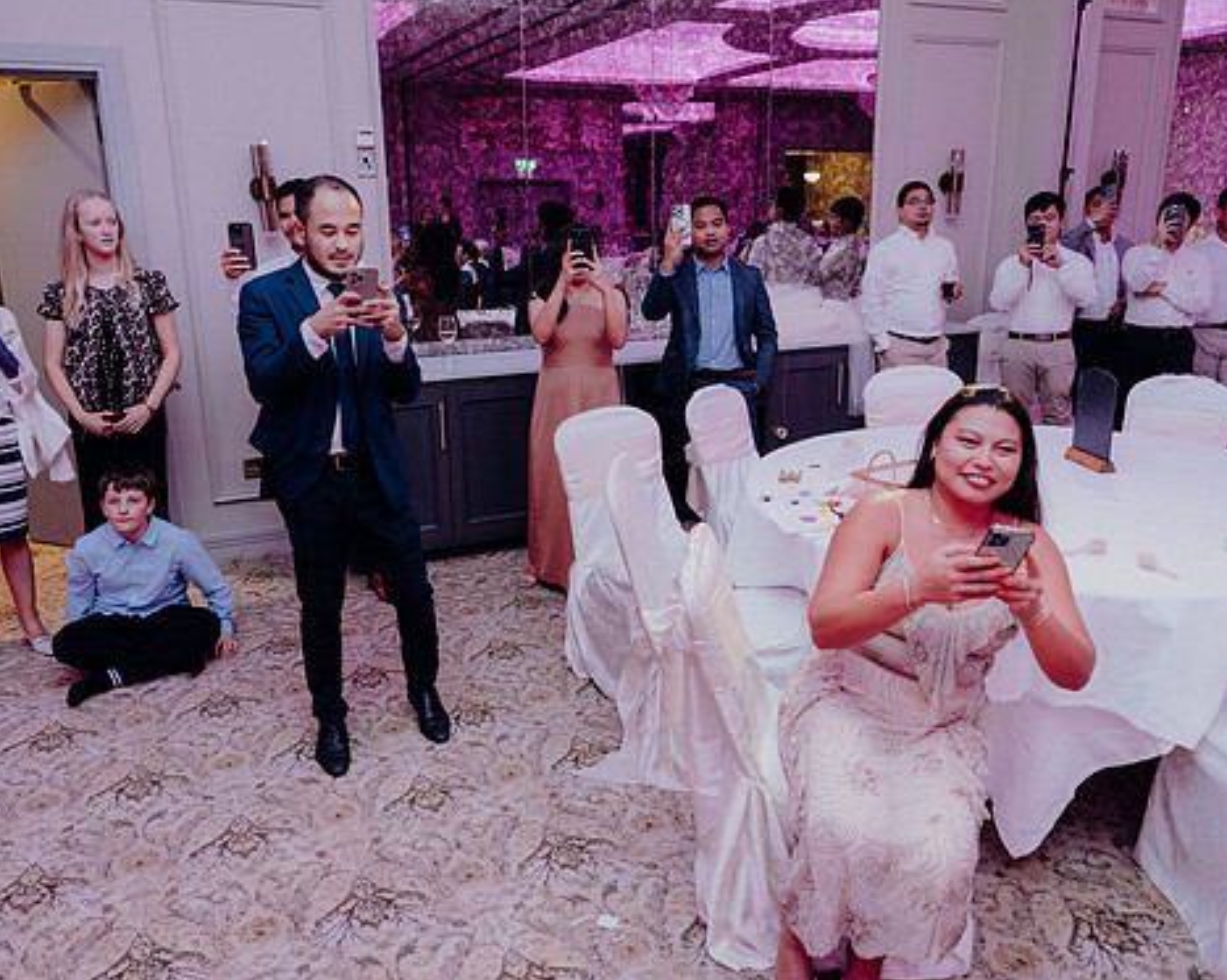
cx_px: 594
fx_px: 1016
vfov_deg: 51.5
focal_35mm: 28
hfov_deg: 62.2
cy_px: 485
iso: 3200
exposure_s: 1/160
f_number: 3.5
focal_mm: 24
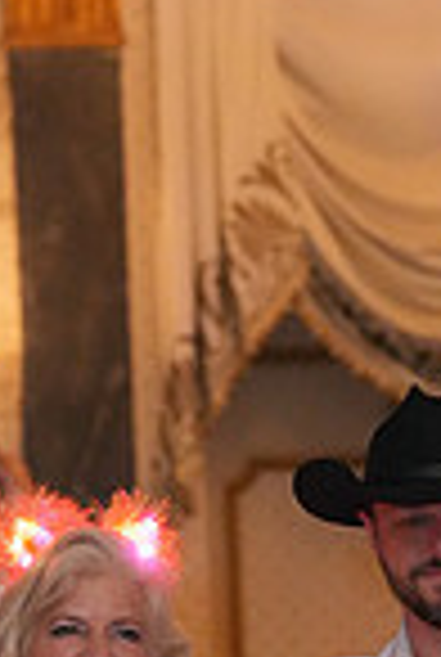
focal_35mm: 365
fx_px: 6675
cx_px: 335
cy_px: 1134
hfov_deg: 3.8
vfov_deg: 5.6
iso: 8000
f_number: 3.5
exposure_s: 1/250
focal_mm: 92
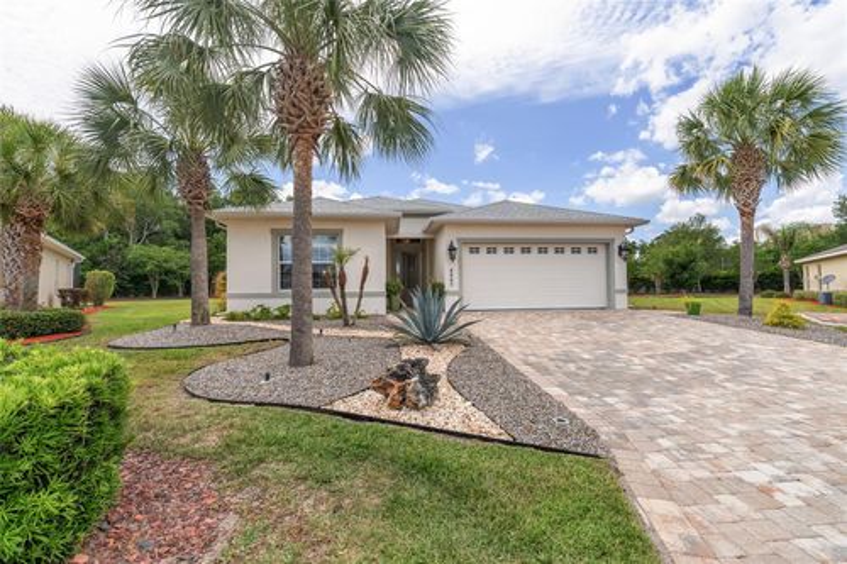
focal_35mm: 15
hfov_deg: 100.4
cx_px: 424
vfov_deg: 77.3
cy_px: 282
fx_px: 353
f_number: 8
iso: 125
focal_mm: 15
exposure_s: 1/320
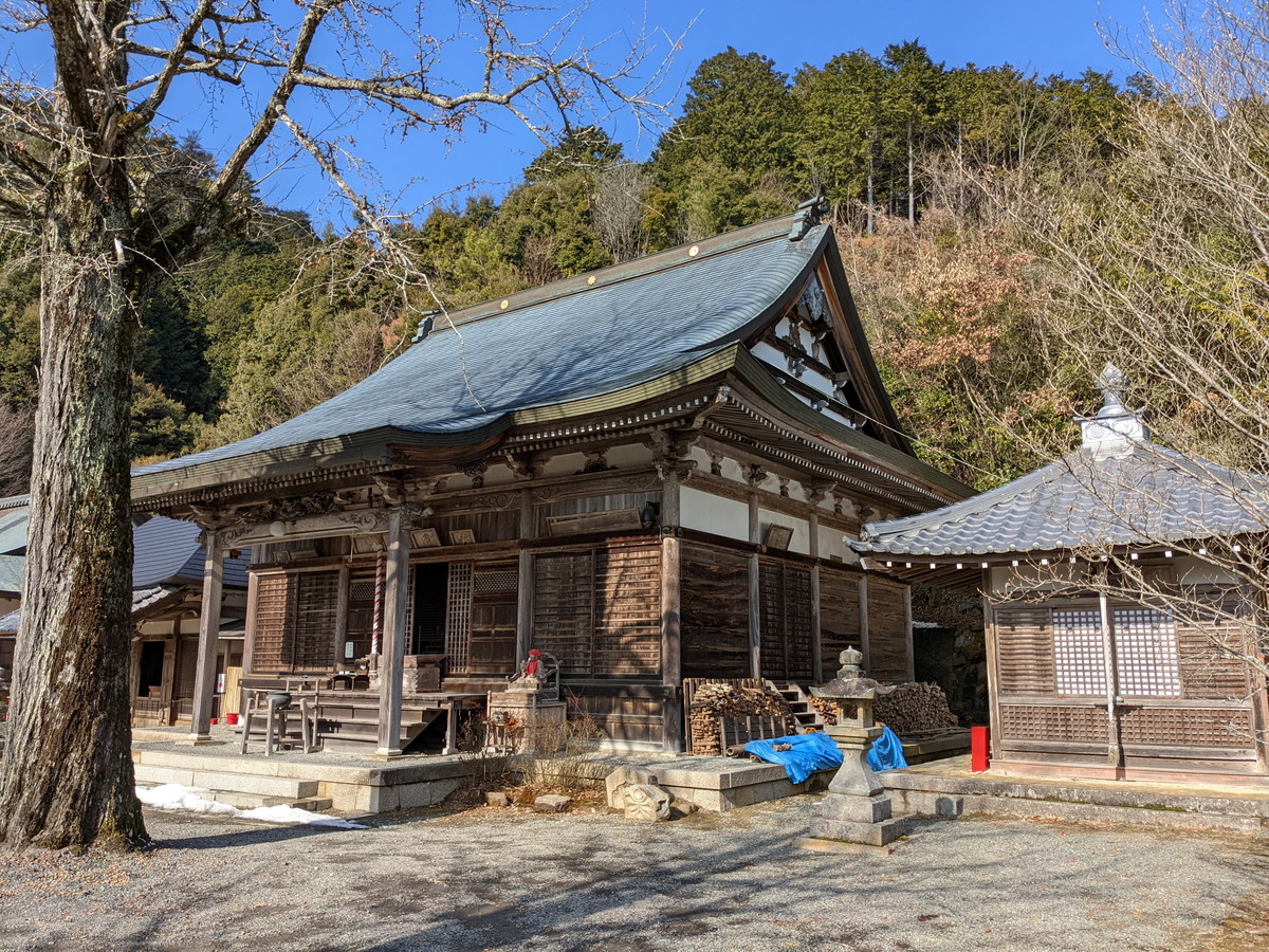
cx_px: 634
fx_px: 990
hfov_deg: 65.3
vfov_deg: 51.4
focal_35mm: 27
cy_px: 476
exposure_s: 1/1672
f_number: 1.73
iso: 49
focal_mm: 4.38
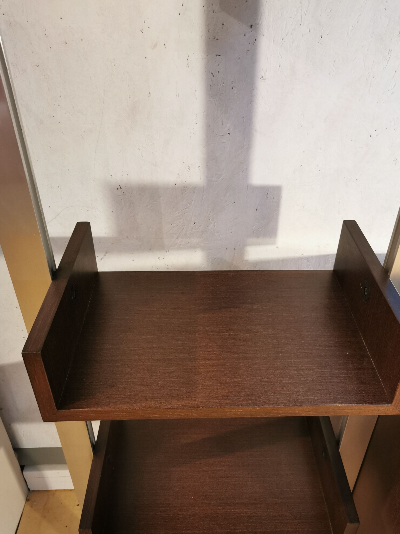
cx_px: 216
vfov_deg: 59.8
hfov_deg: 46.8
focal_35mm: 30
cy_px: 295
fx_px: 462
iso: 320
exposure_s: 1/33.3
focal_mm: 5.58
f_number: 1.8
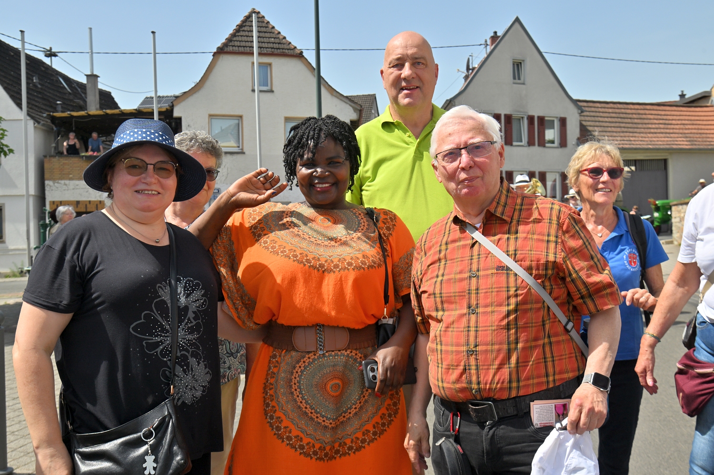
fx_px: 793
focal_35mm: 40
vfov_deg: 33.4
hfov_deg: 48.5
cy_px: 238
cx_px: 357
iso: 320
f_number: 13
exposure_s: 1/1000
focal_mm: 40
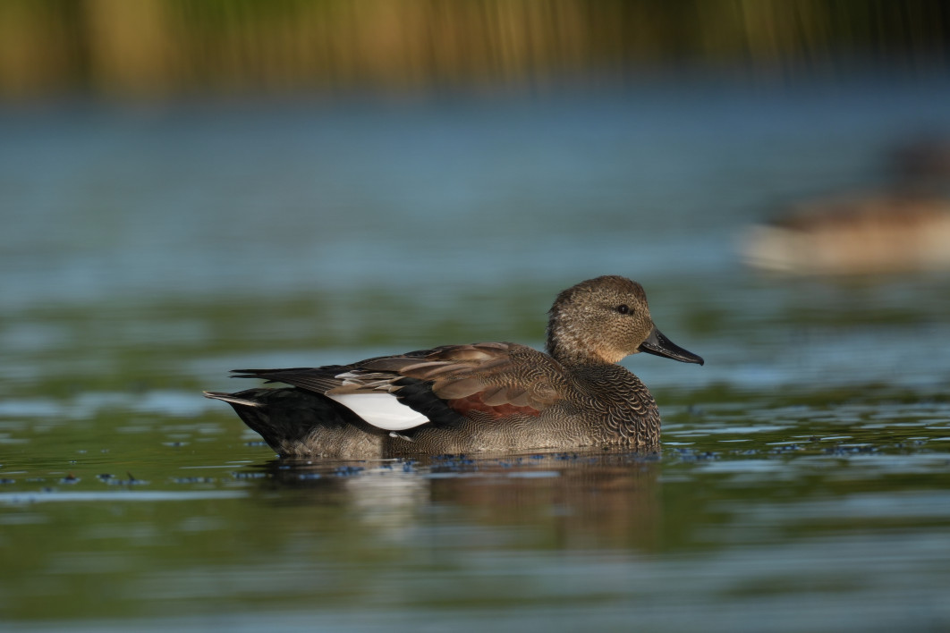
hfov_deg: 1.7
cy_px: 316
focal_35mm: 1200
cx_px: 475
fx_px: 31664
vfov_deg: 1.1
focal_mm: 800
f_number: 9
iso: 320
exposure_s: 1/640
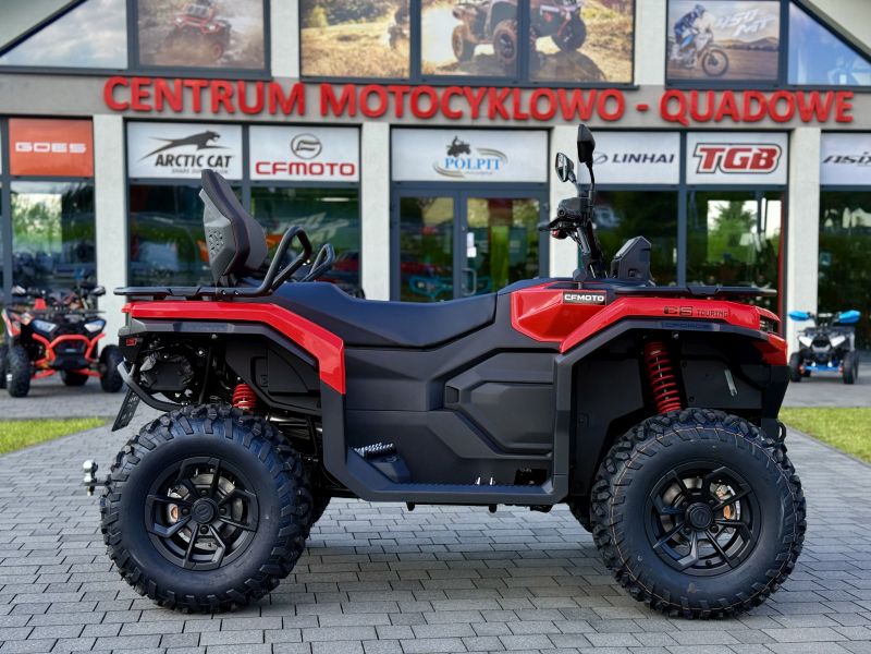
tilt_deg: -2.6
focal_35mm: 48
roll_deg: +0.0
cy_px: 327
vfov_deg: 30.3
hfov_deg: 39.7
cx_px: 436
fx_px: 1208
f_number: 1.78
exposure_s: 1/810
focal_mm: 6.76
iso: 64
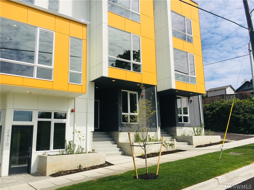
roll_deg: +0.8
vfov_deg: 48.2
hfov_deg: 61.7
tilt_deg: +11.9
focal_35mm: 29
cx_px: 127
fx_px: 213
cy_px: 95
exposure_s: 1/1789
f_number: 2.2
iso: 25
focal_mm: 4.15
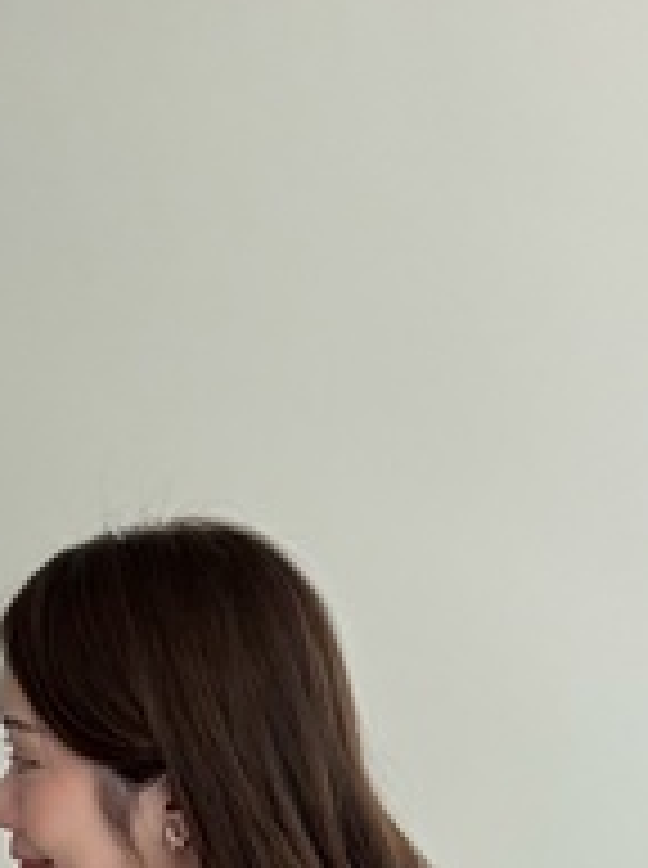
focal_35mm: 135
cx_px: 171
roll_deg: -0.1
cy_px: 1561
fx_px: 3381
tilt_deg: -10.6
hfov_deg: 10.9
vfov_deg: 13.2
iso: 64
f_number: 1.6
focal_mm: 5.96
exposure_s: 1/122
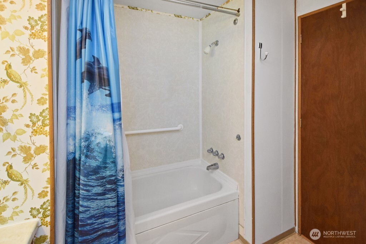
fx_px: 153
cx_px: 183
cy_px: 122
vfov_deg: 77.3
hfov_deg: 100.4
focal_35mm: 15
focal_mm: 10
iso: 800
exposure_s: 1/100
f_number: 5
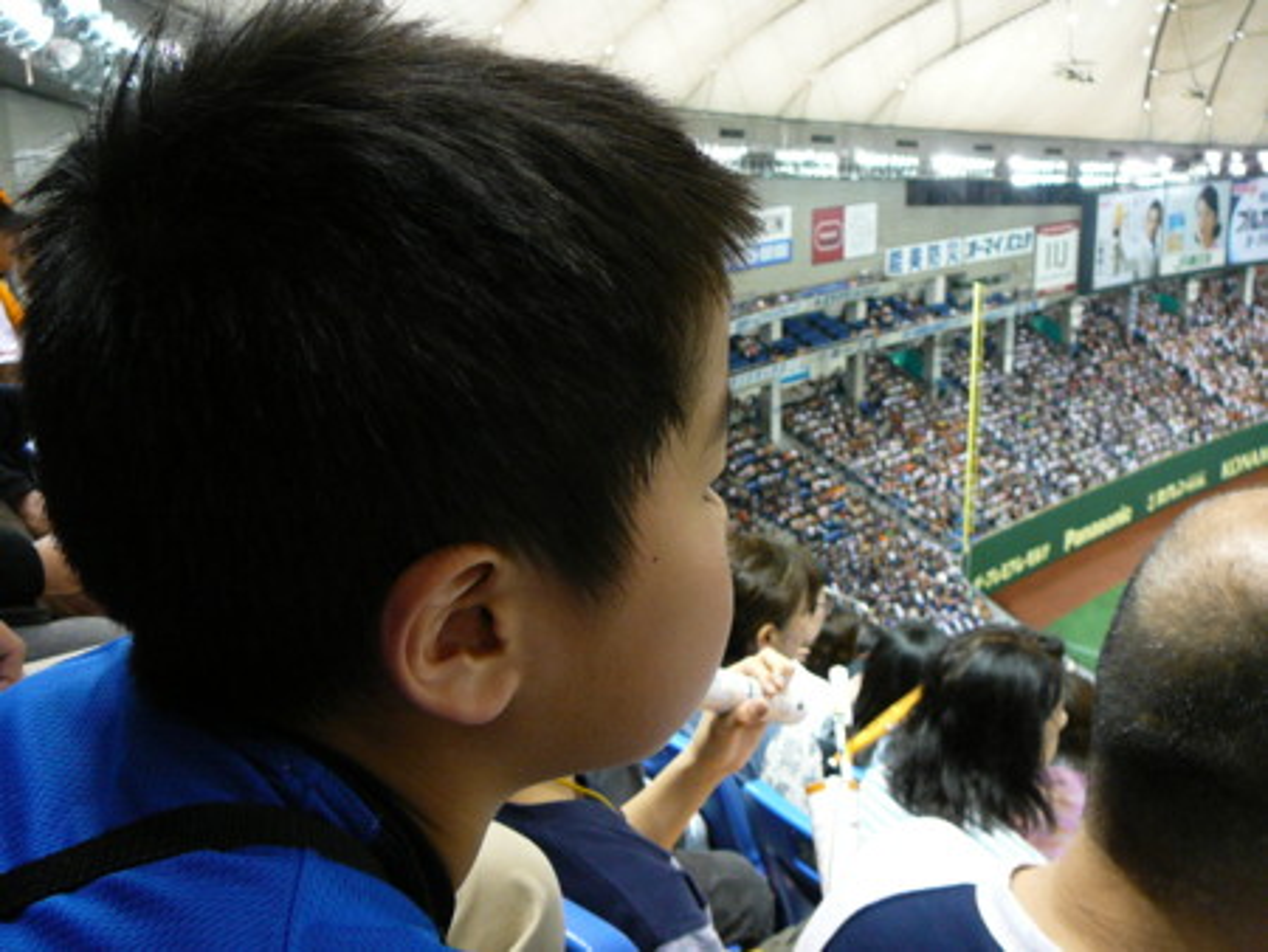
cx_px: 634
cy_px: 476
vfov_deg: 40.7
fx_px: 1283
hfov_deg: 52.6
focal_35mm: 35
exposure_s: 1/25
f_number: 2.8
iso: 200
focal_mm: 5.2
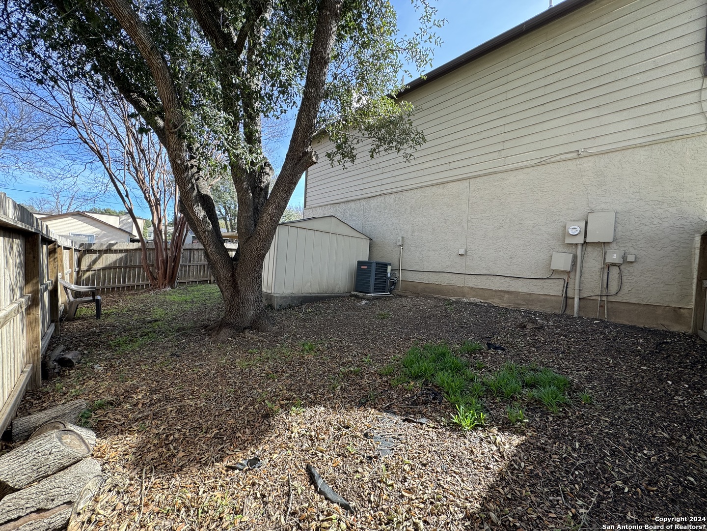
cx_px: 354
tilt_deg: +0.0
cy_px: 266
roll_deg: -3.6
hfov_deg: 102.1
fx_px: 286
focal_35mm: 14
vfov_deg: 85.7
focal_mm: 2.22
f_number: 2.2
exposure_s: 1/157
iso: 40
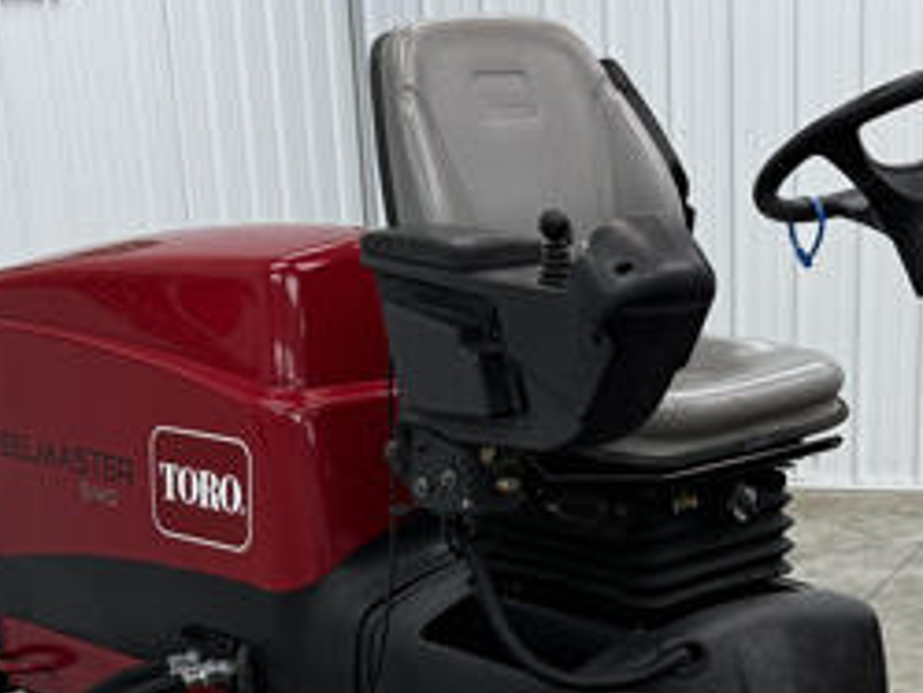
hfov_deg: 25.0
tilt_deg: -25.3
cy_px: 945
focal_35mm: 77
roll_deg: +0.2
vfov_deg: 17.7
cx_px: 686
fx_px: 2054
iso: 80
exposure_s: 1/120
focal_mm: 6.76
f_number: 1.78
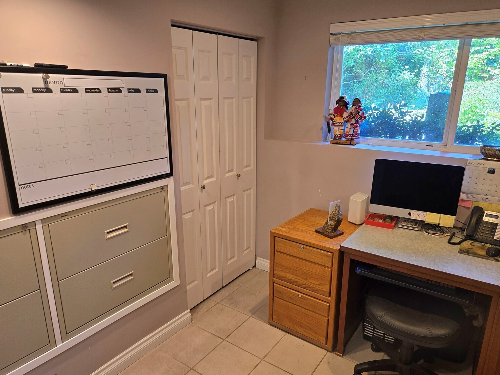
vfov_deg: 54.9
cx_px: 260
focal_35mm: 25
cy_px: 196
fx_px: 361
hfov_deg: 69.4
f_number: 1.8
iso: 100
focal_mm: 5.4
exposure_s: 1/120
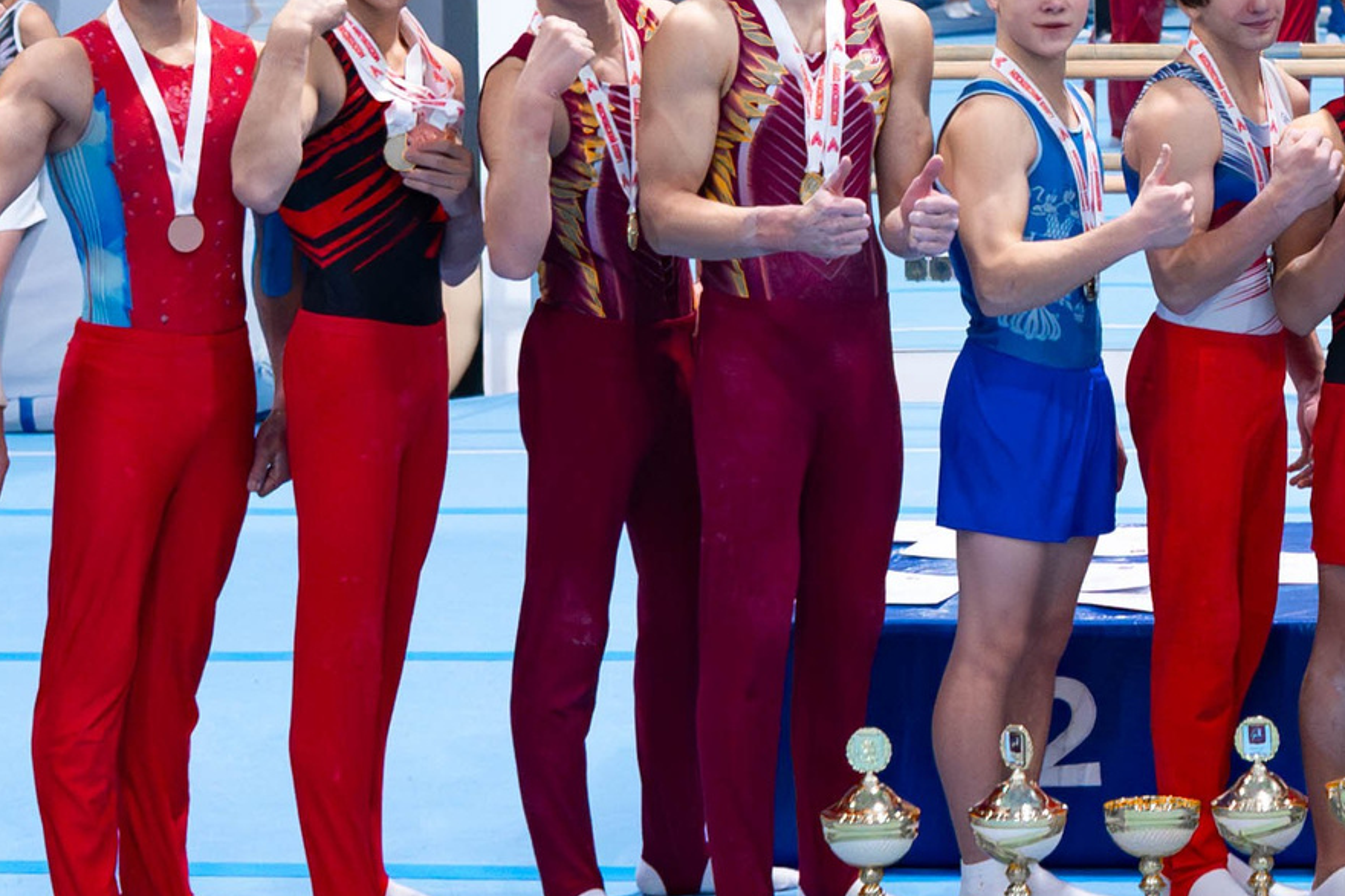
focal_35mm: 154
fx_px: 5751
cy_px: 44
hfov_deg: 13.0
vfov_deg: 8.9
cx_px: 1559
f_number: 2.8
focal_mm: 35
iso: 2000
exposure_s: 1/640
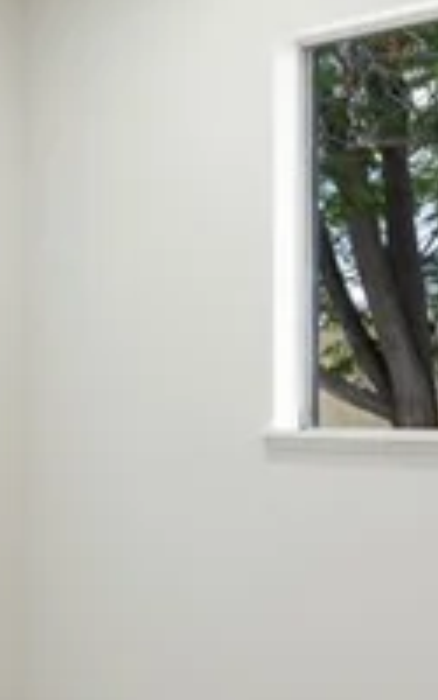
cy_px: 478
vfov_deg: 28.0
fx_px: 1394
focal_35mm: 73
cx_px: 193
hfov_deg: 17.8
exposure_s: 1/3
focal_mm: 14
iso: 100
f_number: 9
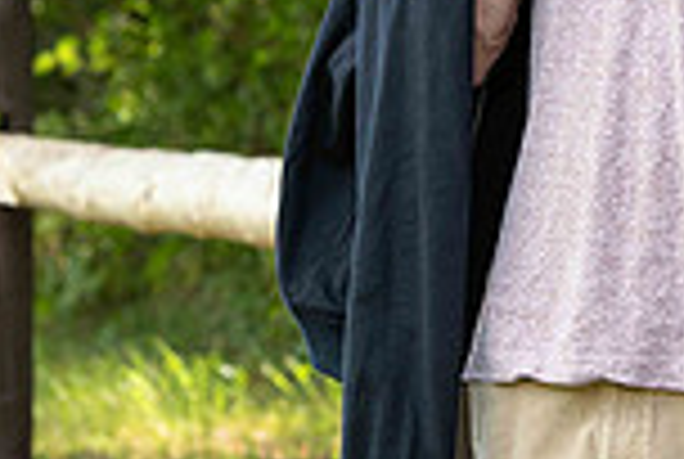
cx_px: 814
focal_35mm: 426
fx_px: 8110
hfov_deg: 4.8
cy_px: 11
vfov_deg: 3.2
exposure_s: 1/200
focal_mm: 112
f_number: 6.3
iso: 500
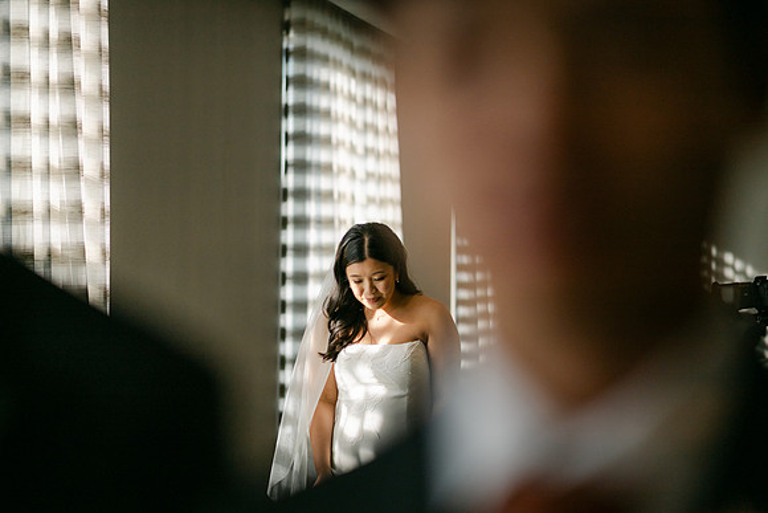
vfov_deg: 16.1
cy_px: 256
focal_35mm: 85
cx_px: 384
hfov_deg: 23.9
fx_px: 1814
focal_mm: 85
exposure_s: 1/5000
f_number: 1.8
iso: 500
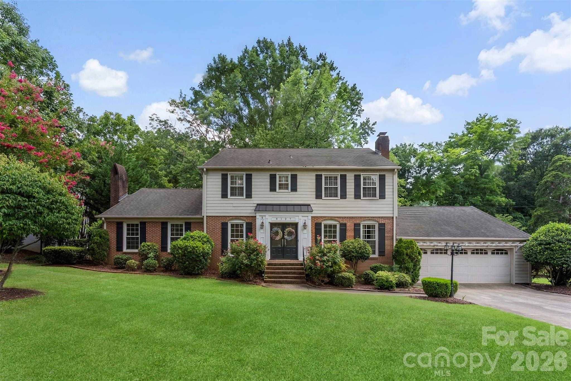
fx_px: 254
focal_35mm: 16
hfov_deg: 96.7
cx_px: 286
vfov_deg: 73.8
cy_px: 190
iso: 1000
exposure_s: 1/320
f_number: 9
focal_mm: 16
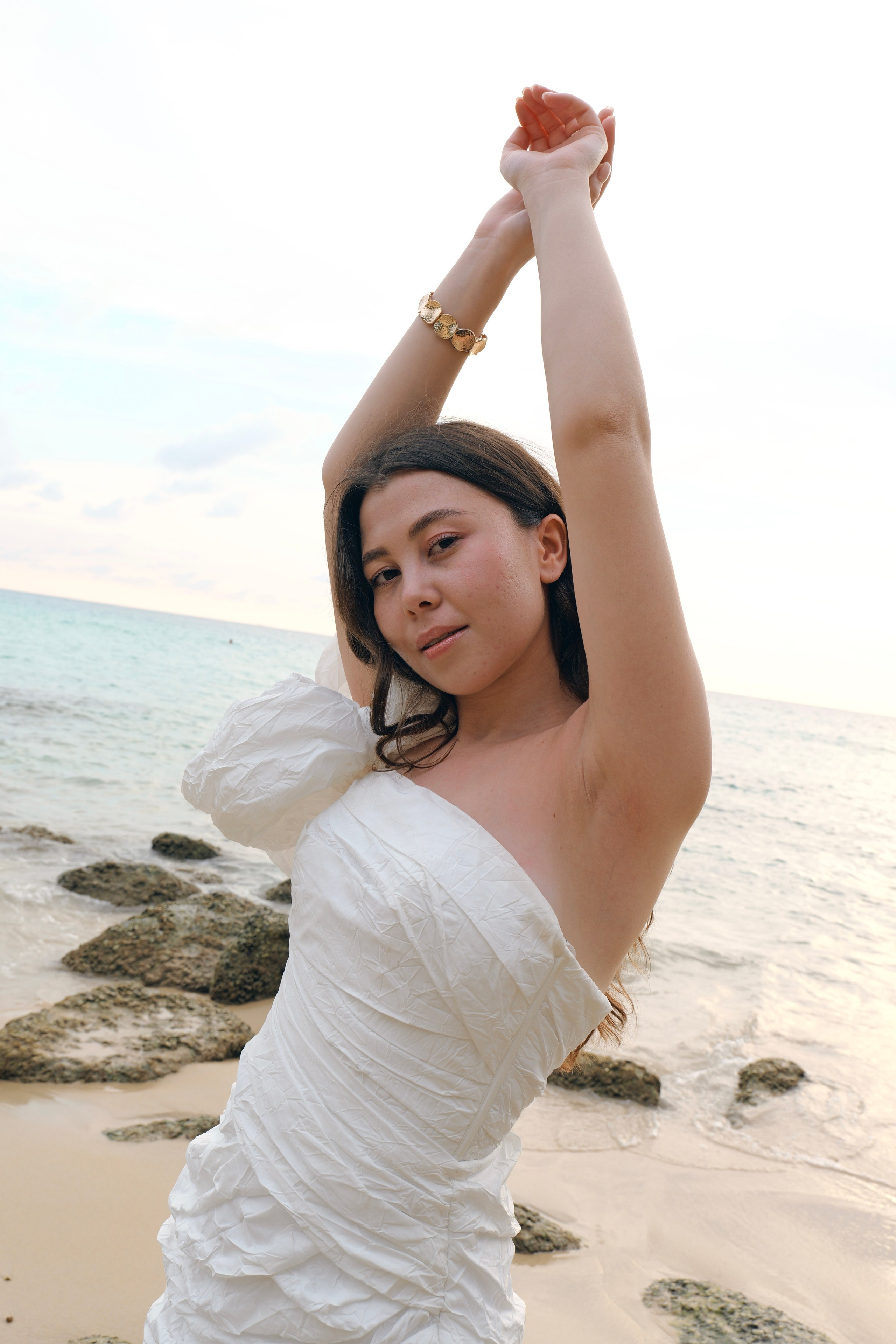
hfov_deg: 40.0
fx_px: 1232
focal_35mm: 33
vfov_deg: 57.2
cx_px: 448
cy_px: 672
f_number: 10
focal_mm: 33
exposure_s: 1/125
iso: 320
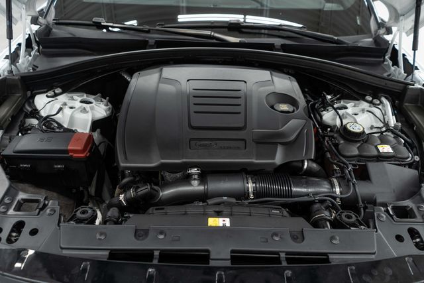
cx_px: 212
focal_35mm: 28
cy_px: 142
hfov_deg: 65.5
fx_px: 330
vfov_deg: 46.4
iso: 500
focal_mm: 28
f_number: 3.5
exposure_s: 1/40
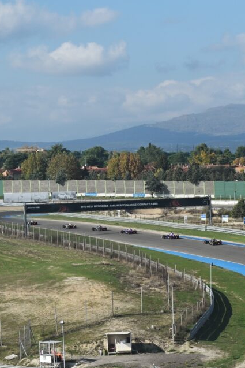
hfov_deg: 9.1
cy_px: 231
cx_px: 194
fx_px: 1530
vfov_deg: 13.7
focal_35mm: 150
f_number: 5
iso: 100
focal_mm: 70
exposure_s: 1/800
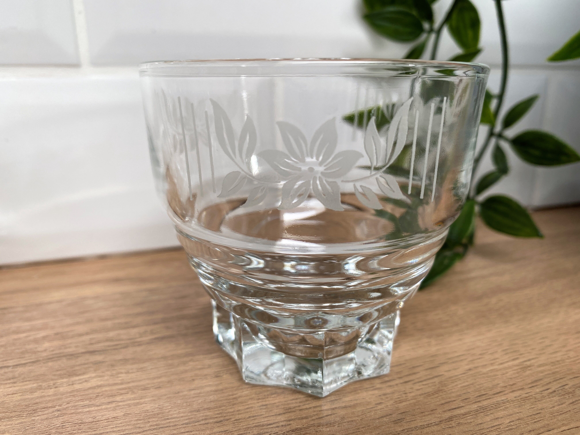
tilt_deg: -16.2
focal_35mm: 26
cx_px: 290
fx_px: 436
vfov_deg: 53.1
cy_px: 218
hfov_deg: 67.3
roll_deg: +0.6
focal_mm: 4.25
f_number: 1.8
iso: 40
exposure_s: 1/122
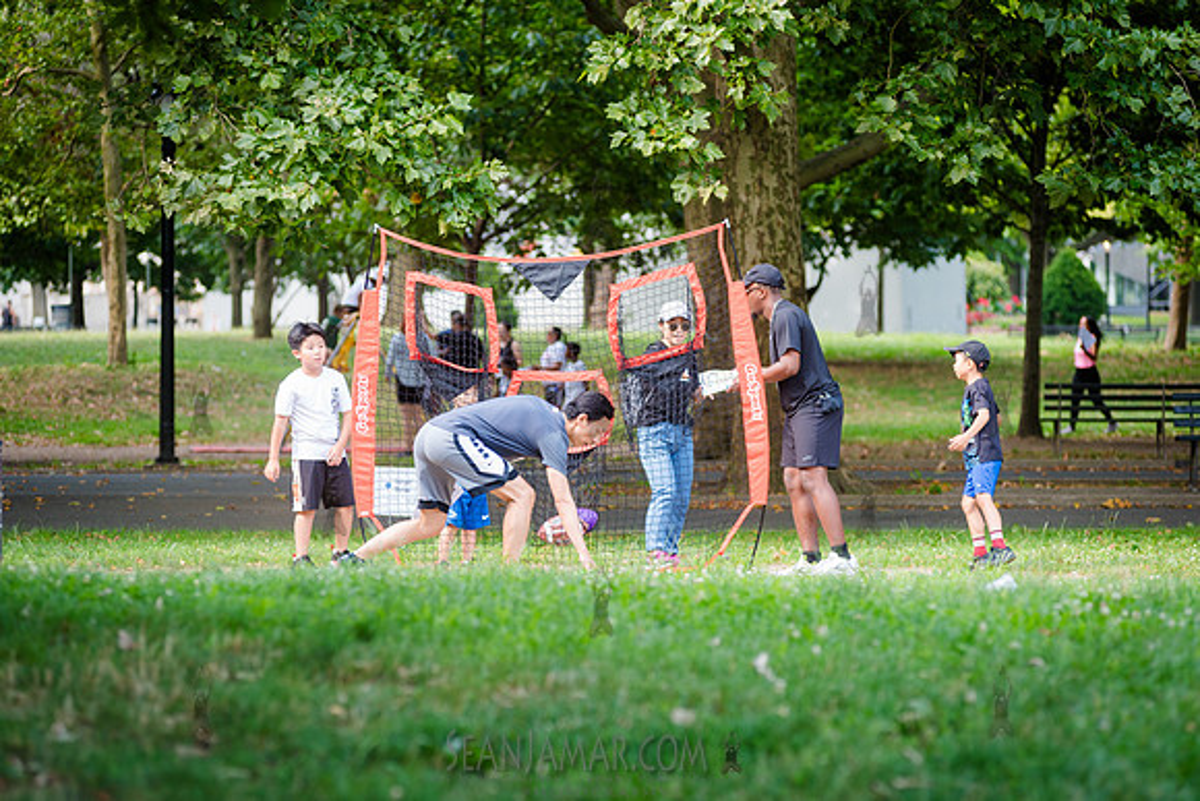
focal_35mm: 155
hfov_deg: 13.2
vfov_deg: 8.9
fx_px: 5168
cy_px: 400
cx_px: 600
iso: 200
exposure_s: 1/200
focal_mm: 155
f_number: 4
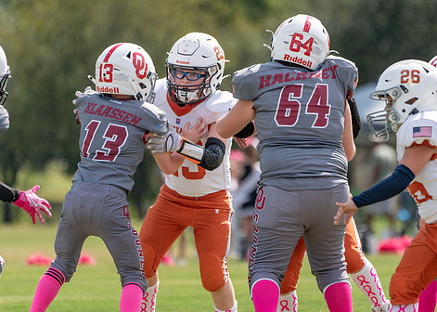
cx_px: 296
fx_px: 7257
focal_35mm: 585
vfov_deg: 2.5
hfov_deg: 3.4
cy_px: 139
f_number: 5.6
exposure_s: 1/2500
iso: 500
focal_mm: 400
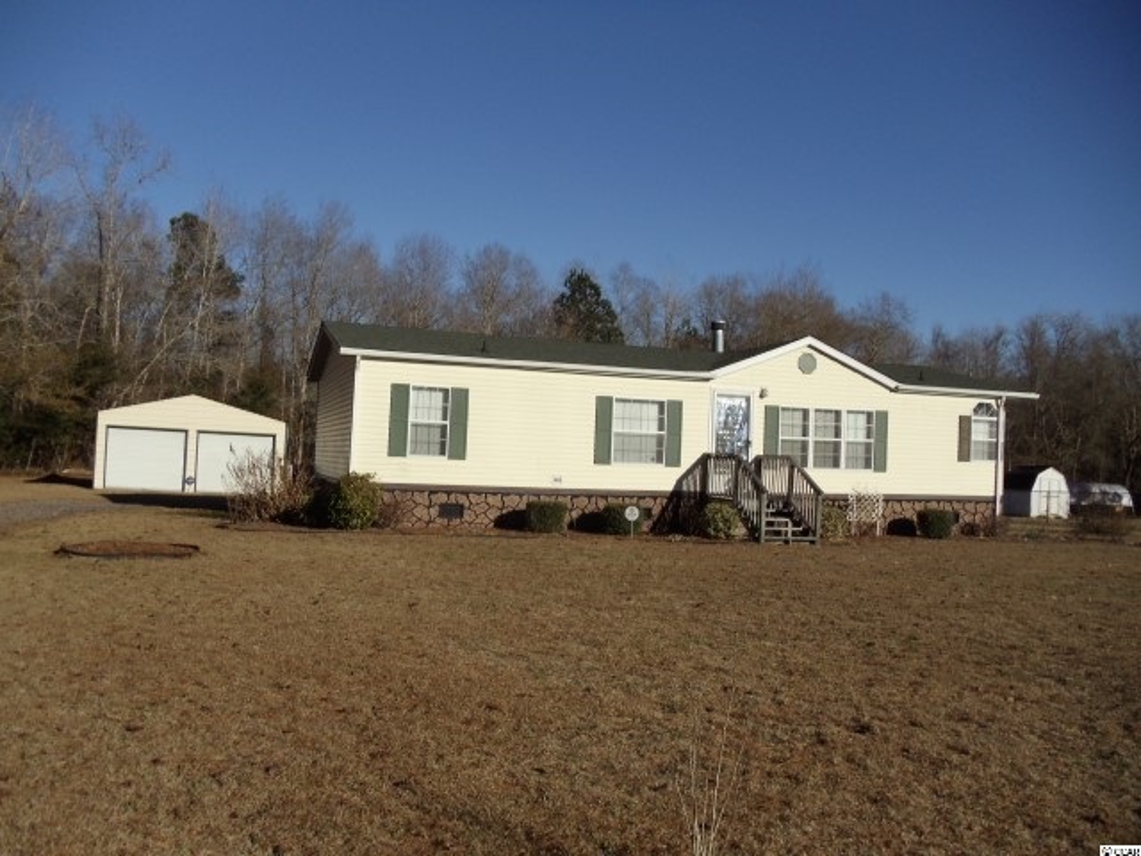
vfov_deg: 32.9
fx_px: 1450
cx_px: 570
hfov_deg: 42.9
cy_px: 428
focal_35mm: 44
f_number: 7.1
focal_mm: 6
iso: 100
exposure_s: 1/640
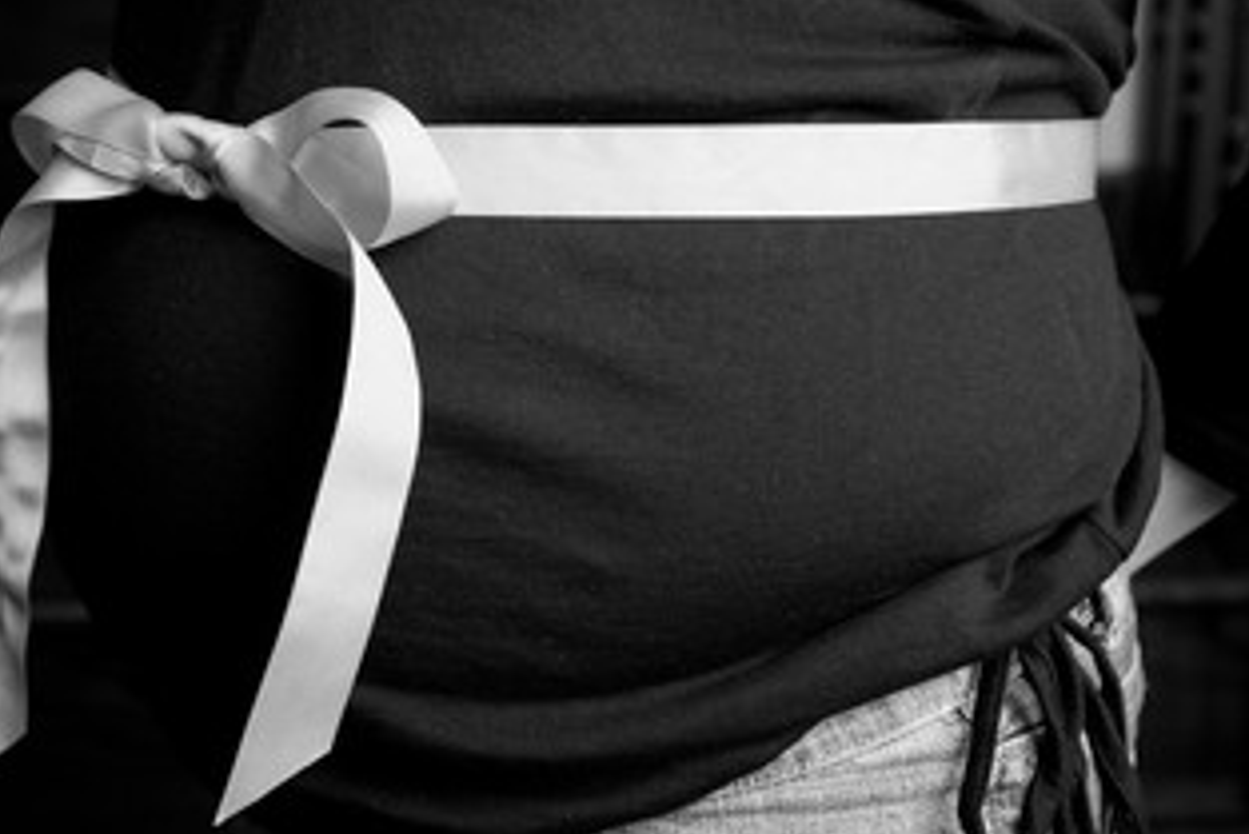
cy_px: 355
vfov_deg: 29.2
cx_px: 495
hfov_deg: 42.5
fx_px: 1597
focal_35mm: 46
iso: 250
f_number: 2.8
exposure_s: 1/100
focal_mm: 24
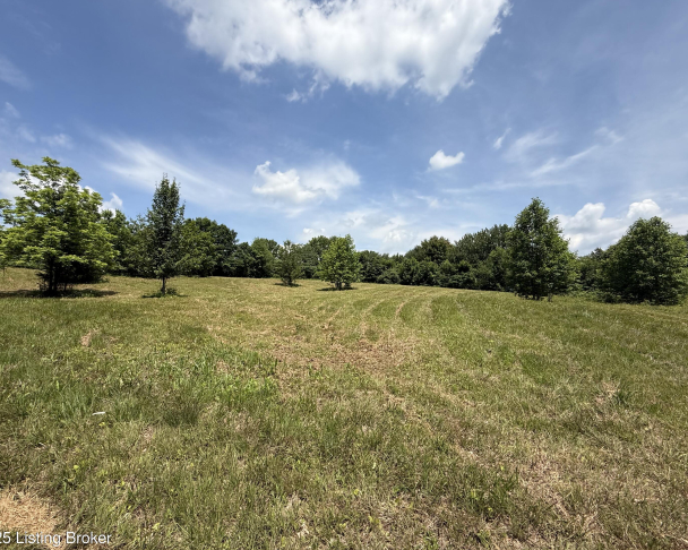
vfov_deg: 84.0
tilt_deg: +5.2
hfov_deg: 96.8
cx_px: 340
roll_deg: -0.5
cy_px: 281
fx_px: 305
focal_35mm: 15
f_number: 2.2
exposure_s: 1/2320
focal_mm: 2.22
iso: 50
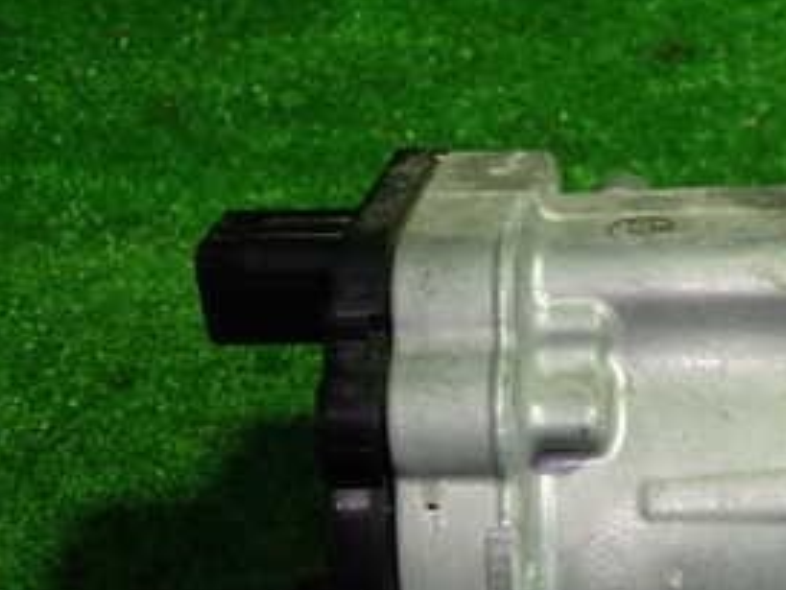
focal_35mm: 66
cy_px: 501
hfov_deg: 27.5
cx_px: 809
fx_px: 1499
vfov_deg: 21.9
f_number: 2.3
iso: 200
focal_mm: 5.4
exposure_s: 1/50
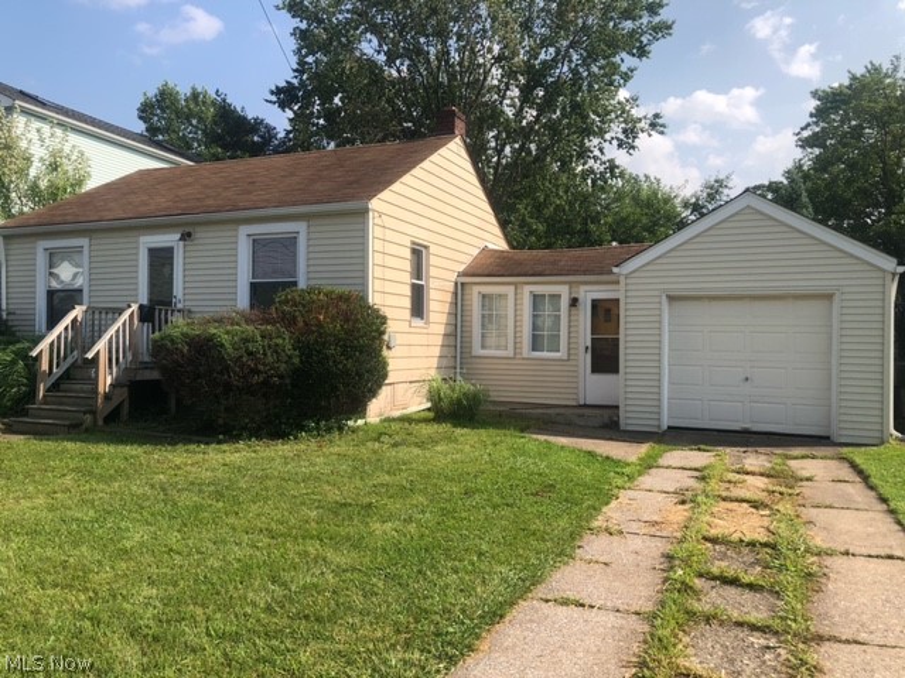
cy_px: 339
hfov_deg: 63.4
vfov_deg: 49.7
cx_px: 452
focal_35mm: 28
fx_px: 732
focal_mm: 3.99
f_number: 1.8
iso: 20
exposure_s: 1/1600
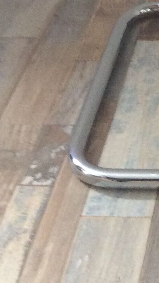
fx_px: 832
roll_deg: +1.4
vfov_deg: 17.6
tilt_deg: -20.3
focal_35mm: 111
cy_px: -123
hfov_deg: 10.4
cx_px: 262
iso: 125
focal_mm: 3.3
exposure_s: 1/25
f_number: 2.4
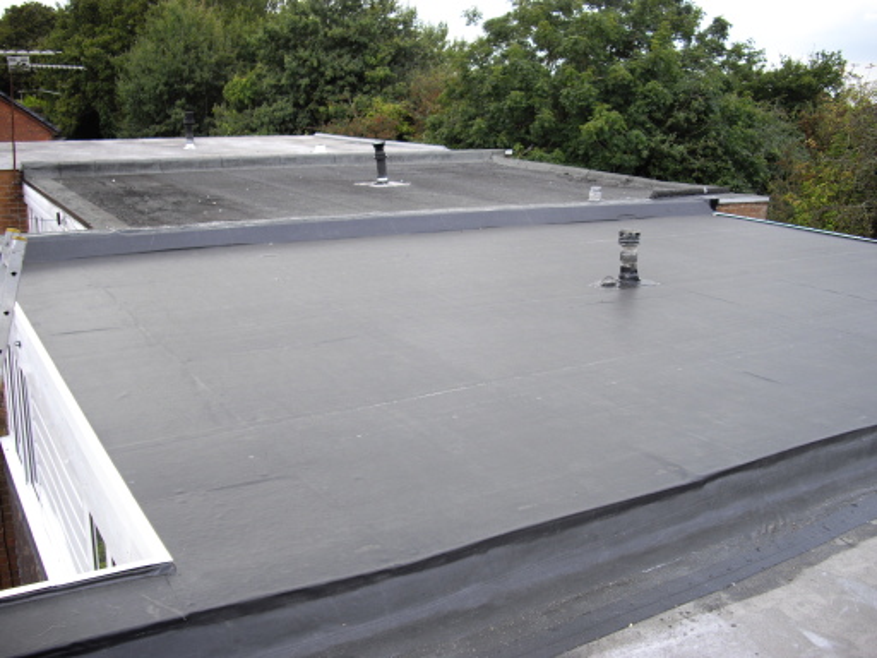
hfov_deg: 49.0
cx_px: 438
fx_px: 963
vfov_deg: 37.7
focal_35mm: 38
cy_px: 329
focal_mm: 7.9
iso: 64
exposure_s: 1/200
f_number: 2.8
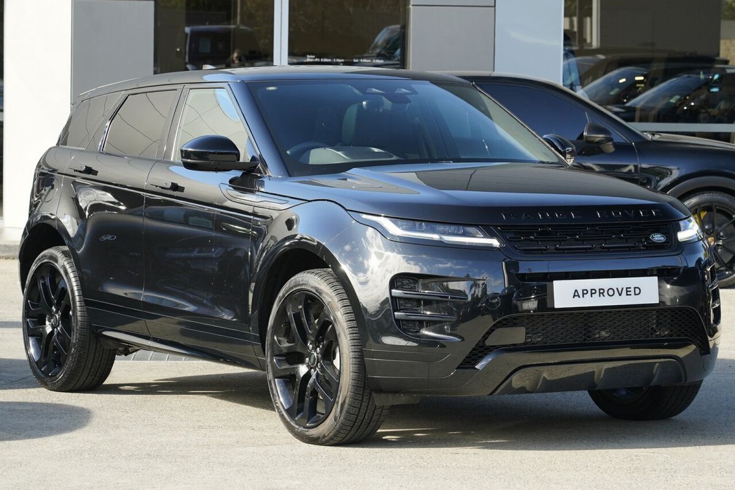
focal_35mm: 105
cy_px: 245
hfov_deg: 19.5
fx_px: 2144
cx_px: 368
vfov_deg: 13.0
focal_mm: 105
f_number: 7.1
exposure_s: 1/320
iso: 1000
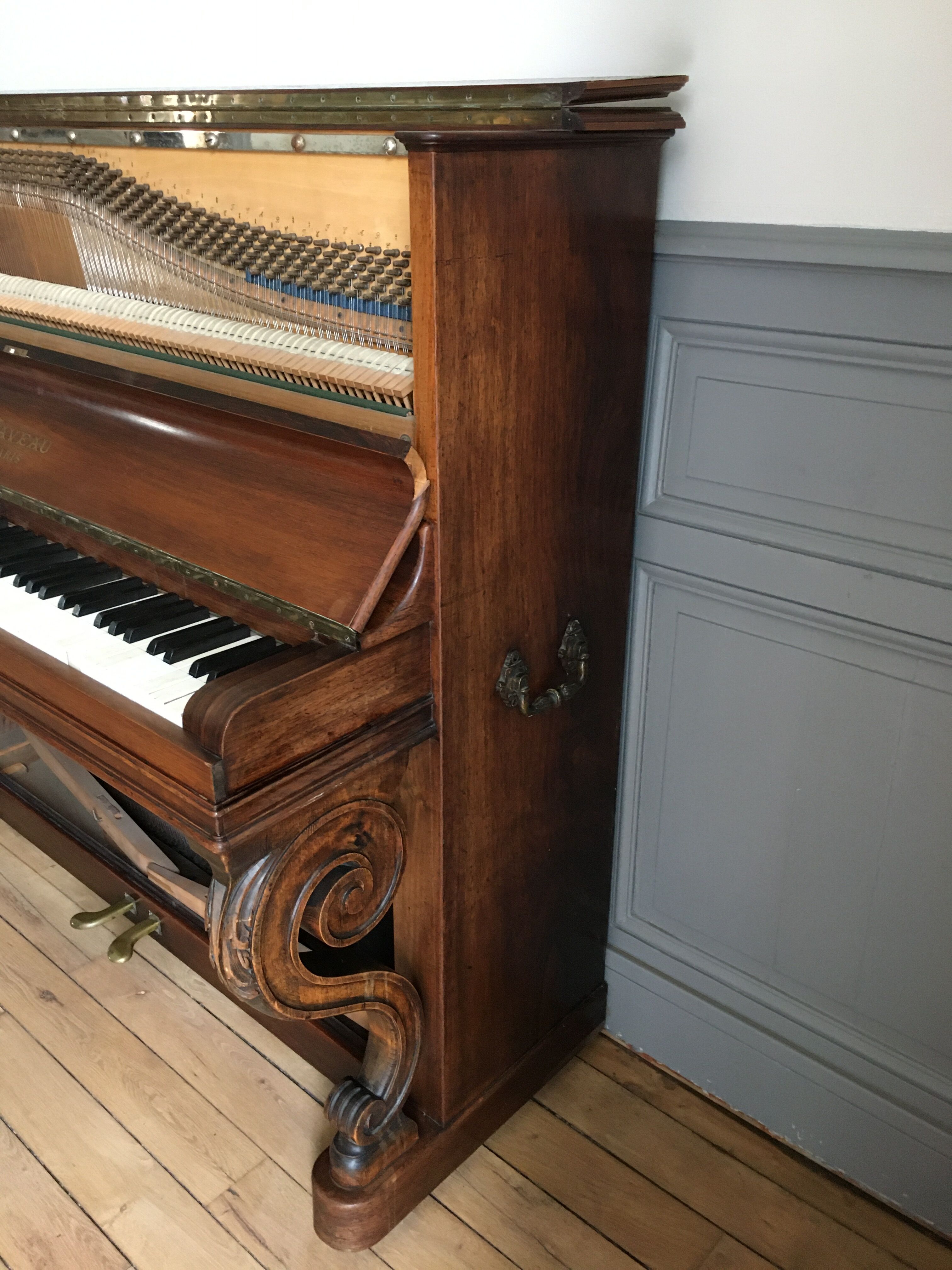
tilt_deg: -22.8
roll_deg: +0.2
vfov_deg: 61.7
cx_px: 476
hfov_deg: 48.2
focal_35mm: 29
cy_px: 635
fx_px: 1063
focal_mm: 4.15
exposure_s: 1/33
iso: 250
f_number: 2.2
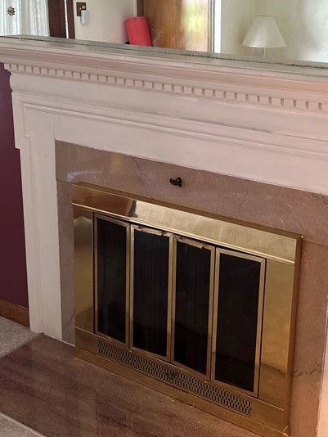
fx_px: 581
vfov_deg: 40.8
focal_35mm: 46
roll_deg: -3.3
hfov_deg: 31.1
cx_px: 234
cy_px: 156
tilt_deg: -14.1
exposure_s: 1/60
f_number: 1.78
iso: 250
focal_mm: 6.86
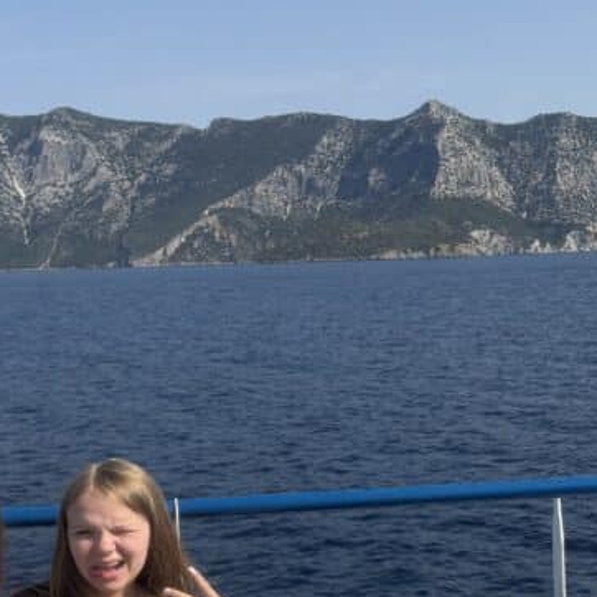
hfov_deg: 26.2
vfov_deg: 26.2
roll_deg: +1.8
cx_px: 445
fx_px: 1268
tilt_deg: -9.3
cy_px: 445
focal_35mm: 65
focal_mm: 5.96
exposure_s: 1/3311
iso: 50
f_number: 1.6
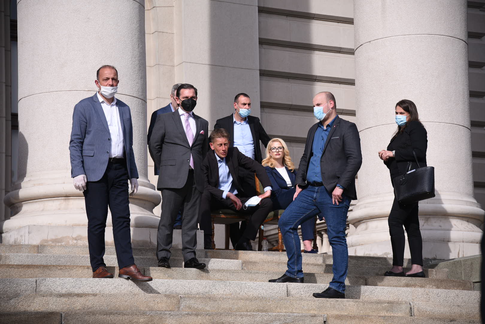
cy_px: 162
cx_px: 242
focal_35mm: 105
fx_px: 1414
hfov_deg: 19.5
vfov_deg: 13.0
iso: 100
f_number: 4
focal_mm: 105
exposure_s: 1/800
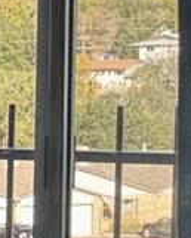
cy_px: 166
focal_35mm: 210
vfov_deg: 9.2
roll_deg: +1.3
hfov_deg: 5.3
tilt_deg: -4.6
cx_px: -844
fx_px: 1482
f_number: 1.78
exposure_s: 1/170
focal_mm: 6.76
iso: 64
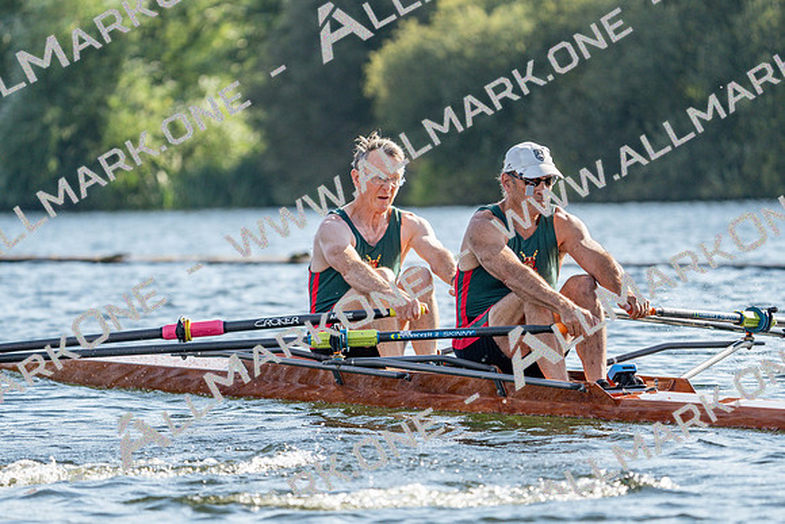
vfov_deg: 5.2
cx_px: 392
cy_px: 262
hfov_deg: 7.8
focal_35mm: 264
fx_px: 5758
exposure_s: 1/1600
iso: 400
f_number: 5.6
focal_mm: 264
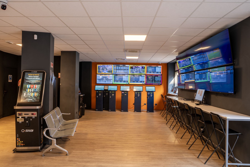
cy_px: 84
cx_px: 125
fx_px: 167
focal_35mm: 24
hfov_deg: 73.7
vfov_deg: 53.1
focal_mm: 24
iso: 100
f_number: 9
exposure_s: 1/15
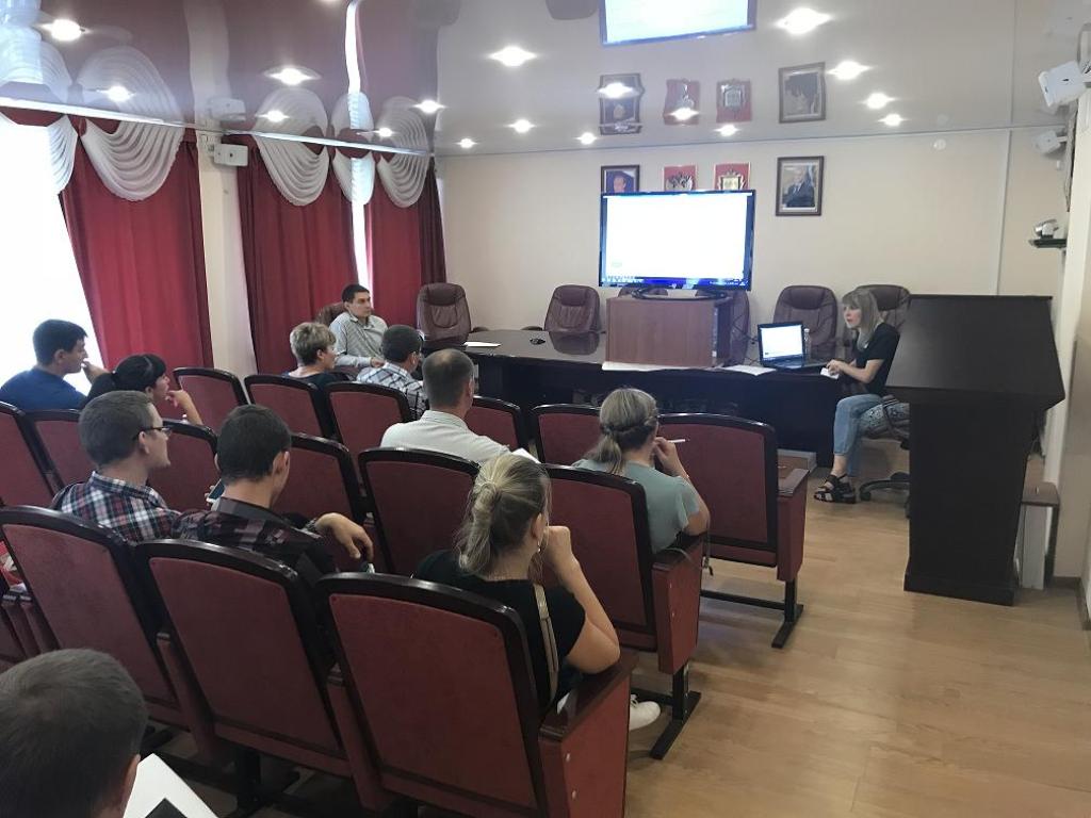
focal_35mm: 28
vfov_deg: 49.7
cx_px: 546
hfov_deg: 63.4
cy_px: 409
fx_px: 882
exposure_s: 1/17
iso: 100
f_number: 1.8
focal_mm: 3.99
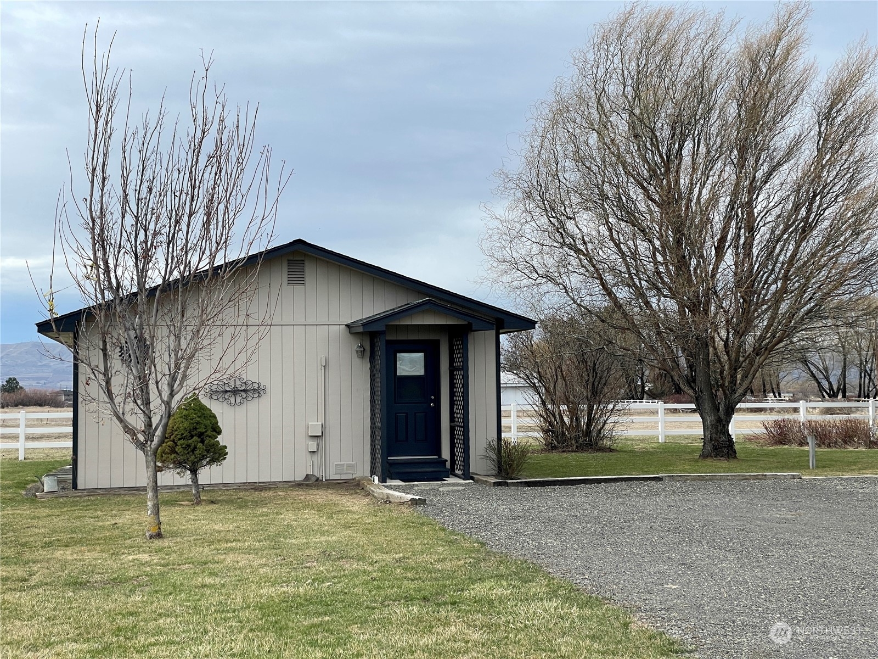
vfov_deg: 28.0
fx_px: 1319
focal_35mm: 52
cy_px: 330
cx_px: 439
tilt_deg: +2.8
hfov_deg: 36.8
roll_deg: +0.7
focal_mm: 6
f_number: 2
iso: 25
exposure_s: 1/727
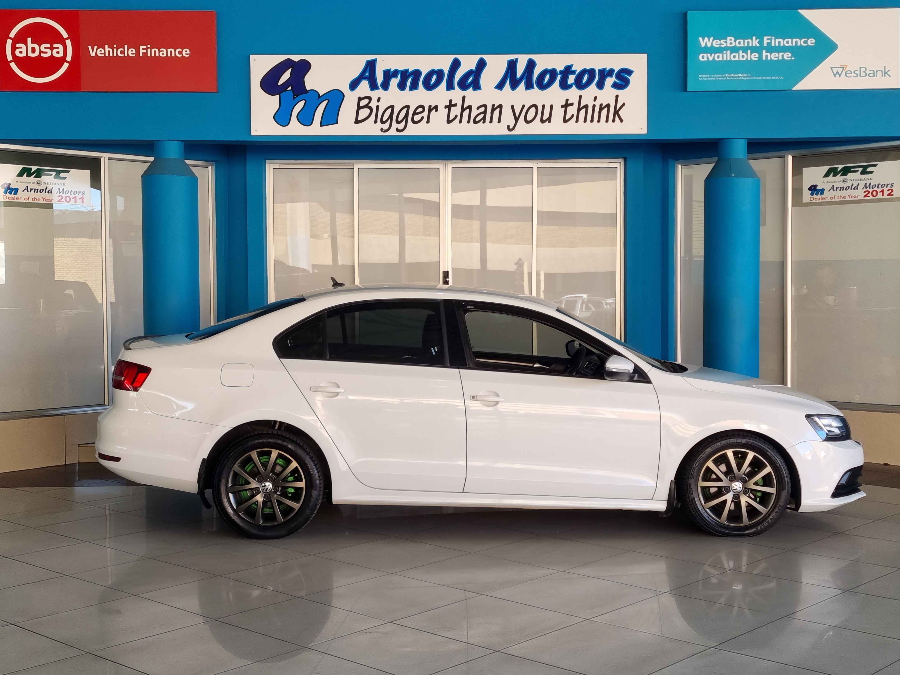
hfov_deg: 67.3
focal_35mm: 26
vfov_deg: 53.1
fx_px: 676
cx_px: 450
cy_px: 338
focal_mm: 5.4
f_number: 1.8
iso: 50
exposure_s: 1/132
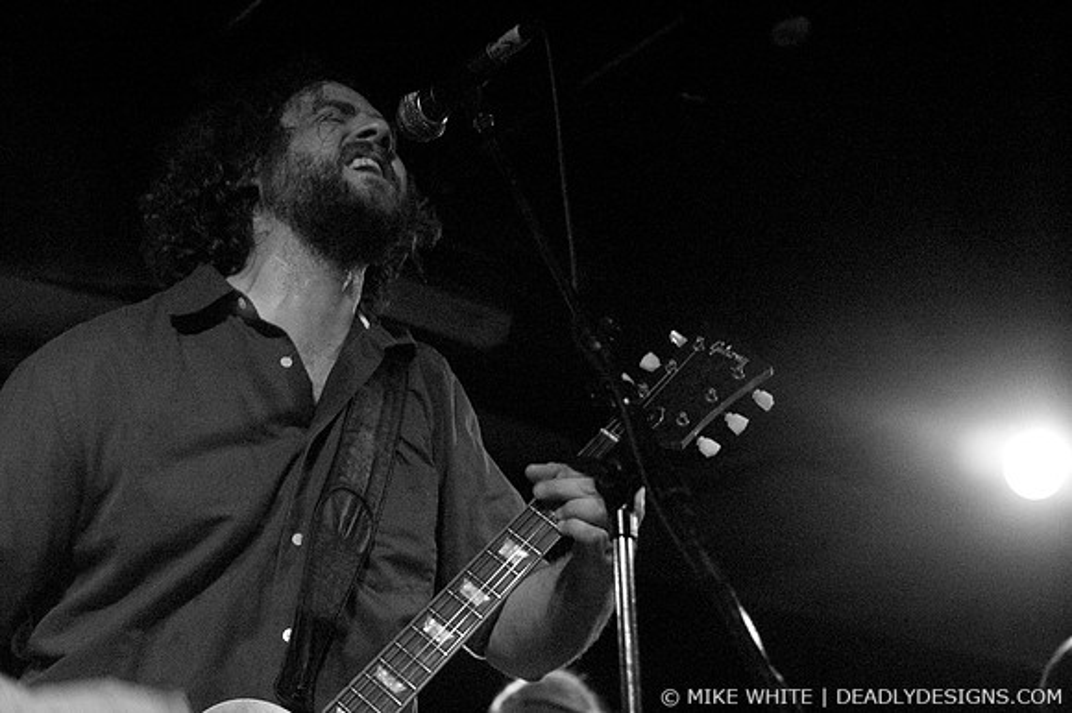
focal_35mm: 60
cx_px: 536
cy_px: 356
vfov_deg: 22.6
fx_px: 1786
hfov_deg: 33.4
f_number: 2.8
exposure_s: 1/50
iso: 1600
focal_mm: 40
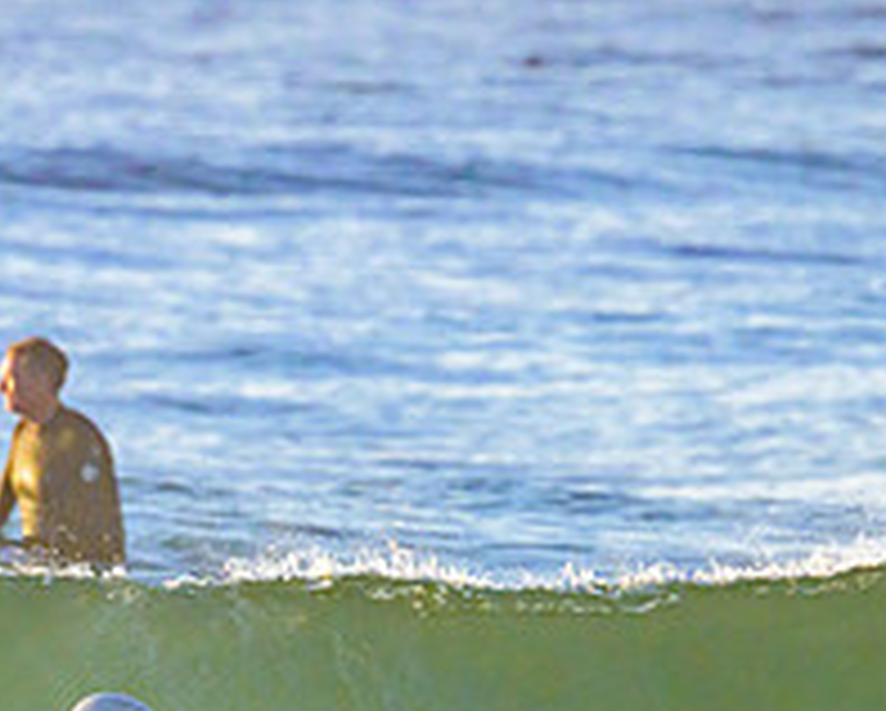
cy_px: 857
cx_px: 238
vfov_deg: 1.0
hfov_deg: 1.2
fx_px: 42811
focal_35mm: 1631
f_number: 11
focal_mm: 590
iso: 1800
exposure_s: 1/2000
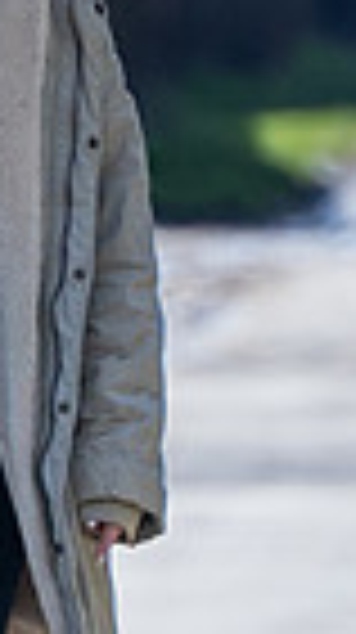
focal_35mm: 2552
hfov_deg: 0.5
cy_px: 304
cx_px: -1269
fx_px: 42956
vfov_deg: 0.8
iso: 400
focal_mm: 200
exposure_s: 1/1000
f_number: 4.5
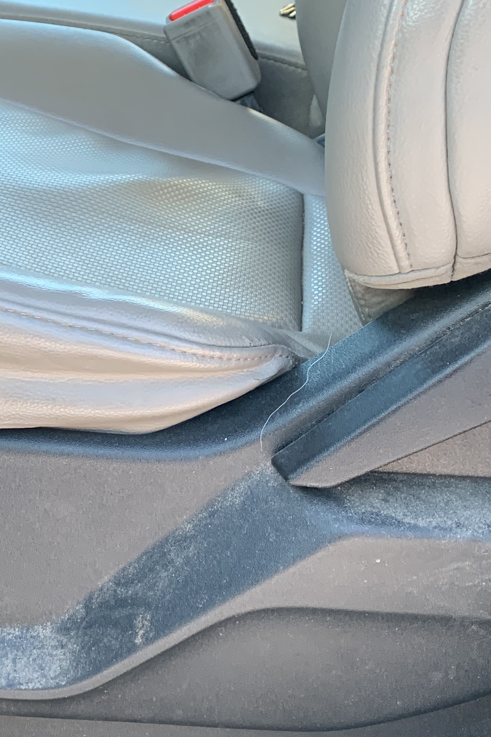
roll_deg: +5.8
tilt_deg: -26.2
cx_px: 124
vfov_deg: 31.4
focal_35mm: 64
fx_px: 1309
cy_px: 424
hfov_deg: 21.1
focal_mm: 4.25
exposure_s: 1/121
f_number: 1.8
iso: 80
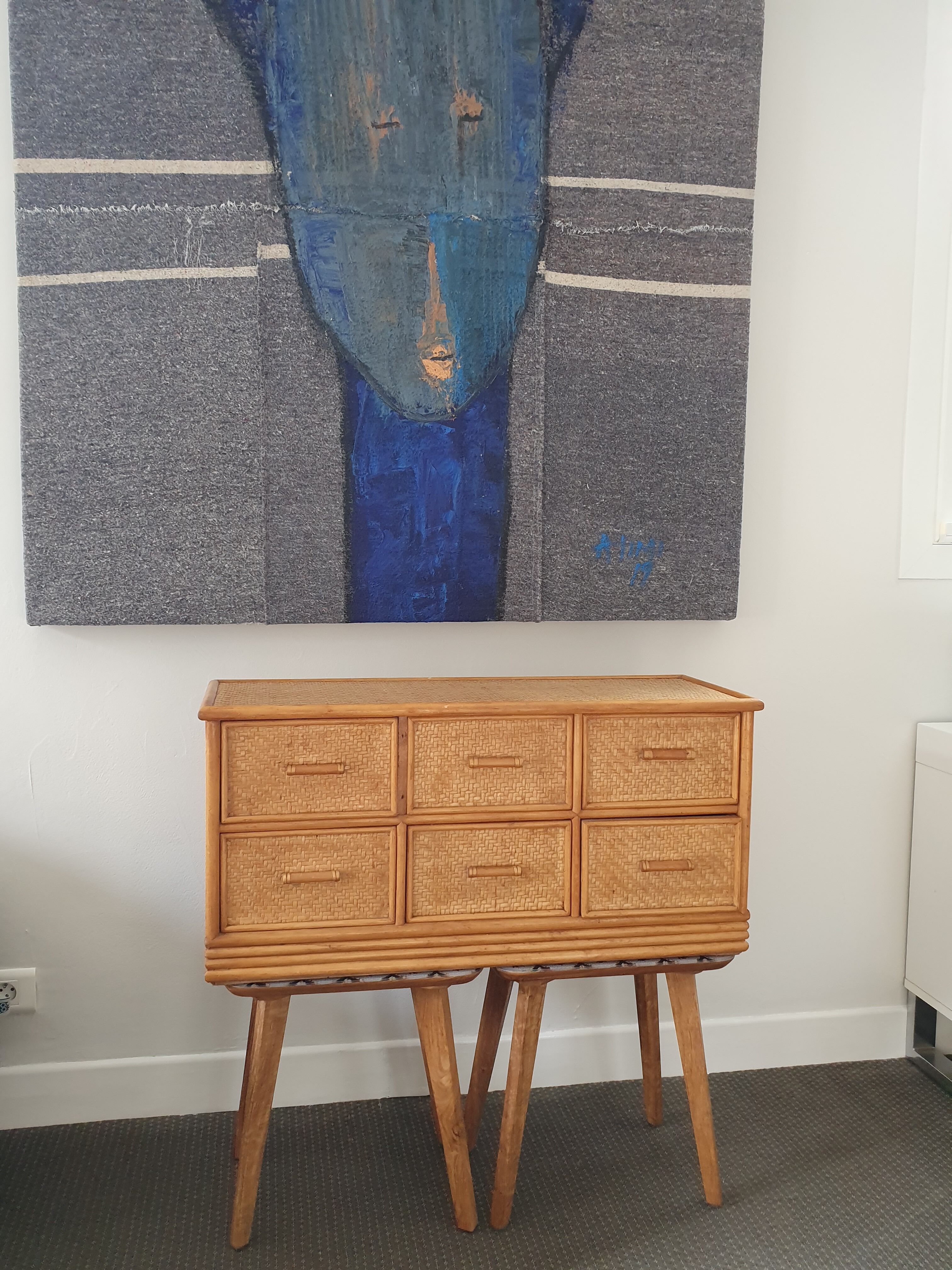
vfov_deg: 67.3
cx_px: 476
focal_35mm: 26
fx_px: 953
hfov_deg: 53.1
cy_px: 635
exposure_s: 1/50
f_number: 2.4
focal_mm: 4.32
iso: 200
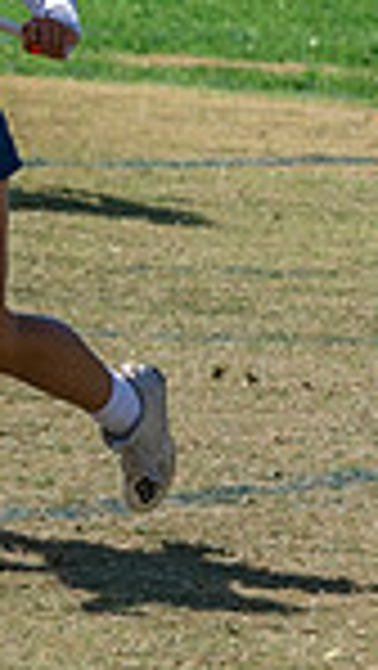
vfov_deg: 1.3
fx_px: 30490
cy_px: 263
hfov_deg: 0.7
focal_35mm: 1714
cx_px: -380
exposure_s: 1/1600
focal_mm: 200
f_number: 5
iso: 250
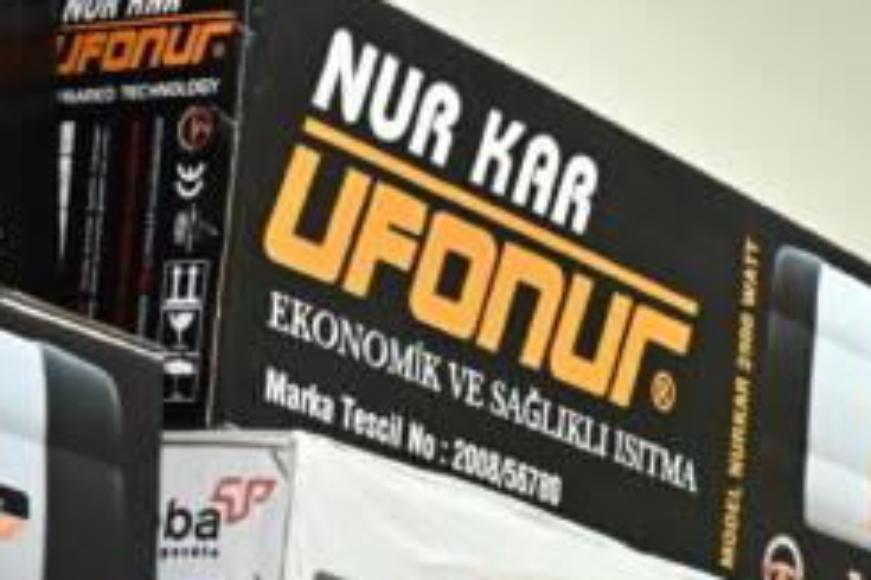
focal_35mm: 147
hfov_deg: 13.3
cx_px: 1273
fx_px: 3554
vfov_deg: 8.8
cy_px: 1174
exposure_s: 1/125
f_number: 6.3
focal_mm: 30
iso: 3200
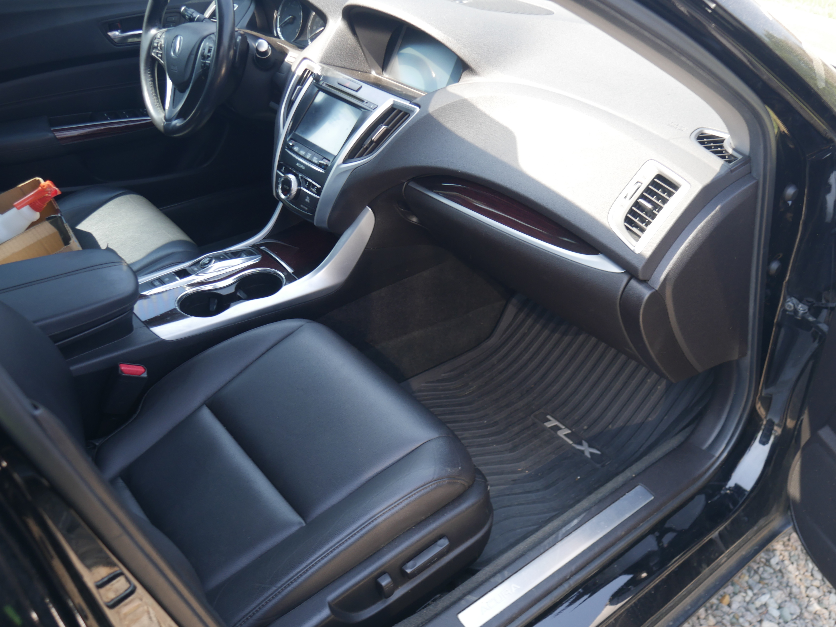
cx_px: 418
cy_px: 314
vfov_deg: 44.2
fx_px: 773
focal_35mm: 32
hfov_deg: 56.8
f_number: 3.6
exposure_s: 1/125
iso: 200
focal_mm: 16
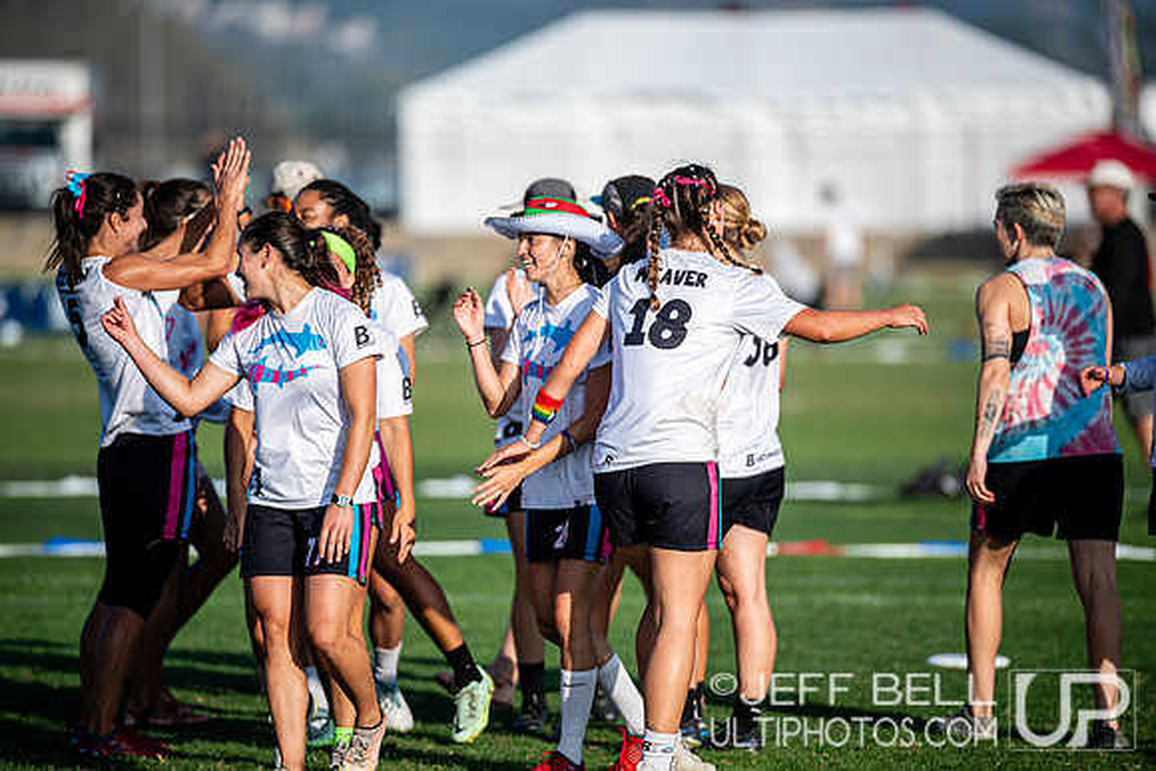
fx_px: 9635
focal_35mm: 300
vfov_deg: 4.6
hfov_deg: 6.9
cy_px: 386
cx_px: 578
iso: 100
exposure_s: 1/1600
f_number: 3.2
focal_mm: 300
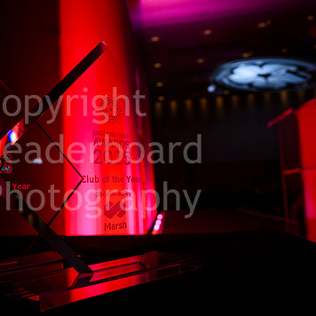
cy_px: 169
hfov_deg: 47.5
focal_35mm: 34
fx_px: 351
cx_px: 99
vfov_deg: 48.4
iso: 1250
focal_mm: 24
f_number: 5.6
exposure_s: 1/100
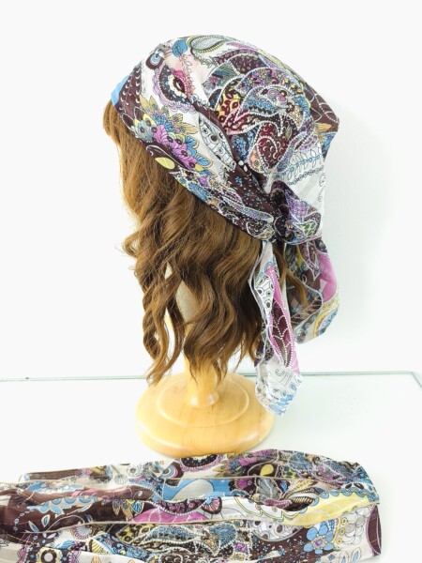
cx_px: 211
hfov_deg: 44.2
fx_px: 520
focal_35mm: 32
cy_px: 282
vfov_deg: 56.8
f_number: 1.65
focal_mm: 6.14
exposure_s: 1/30
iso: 50
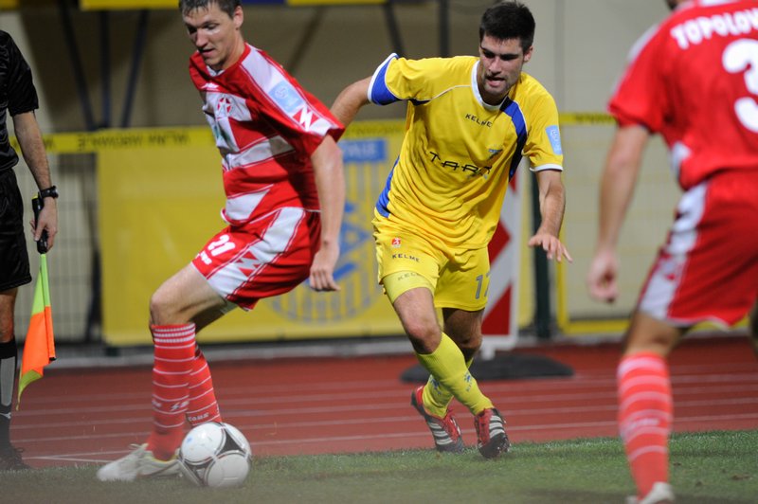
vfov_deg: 4.6
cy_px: 252
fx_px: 6311
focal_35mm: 300
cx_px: 379
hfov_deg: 6.9
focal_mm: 300
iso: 1600
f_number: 2.8
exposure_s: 1/320
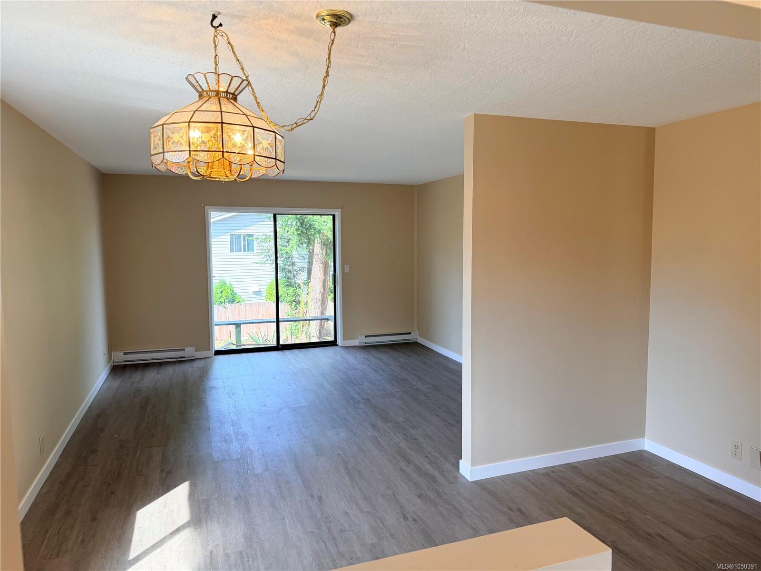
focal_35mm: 24
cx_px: 380
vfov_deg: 56.8
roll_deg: +0.9
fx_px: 528
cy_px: 286
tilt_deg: -5.1
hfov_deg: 71.6
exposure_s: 1/213
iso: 80
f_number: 1.78
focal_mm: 6.76
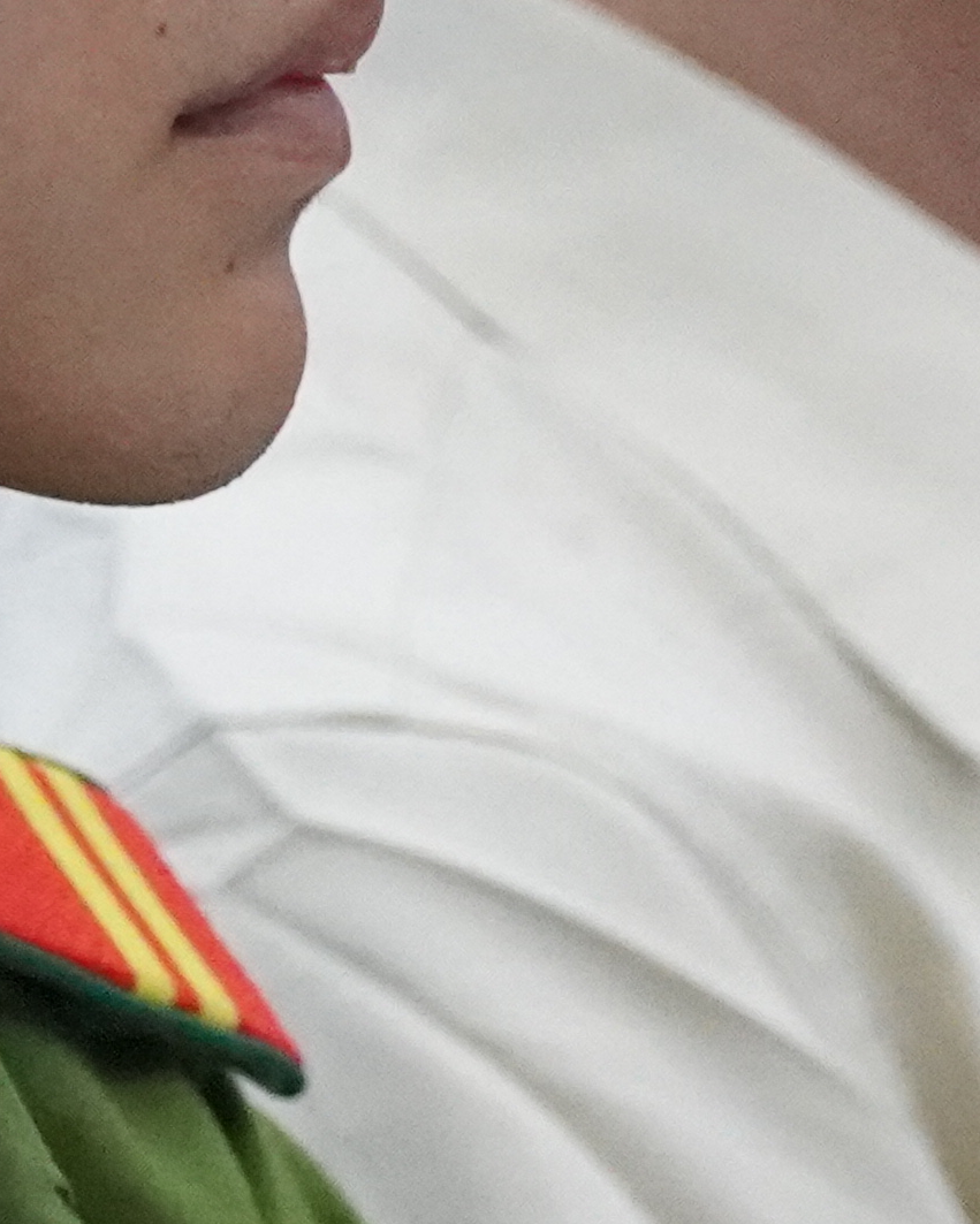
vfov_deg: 2.7
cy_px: -240
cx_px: 1259
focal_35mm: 715
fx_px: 25911
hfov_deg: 2.2
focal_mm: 90
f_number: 4
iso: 6400
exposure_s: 1/125
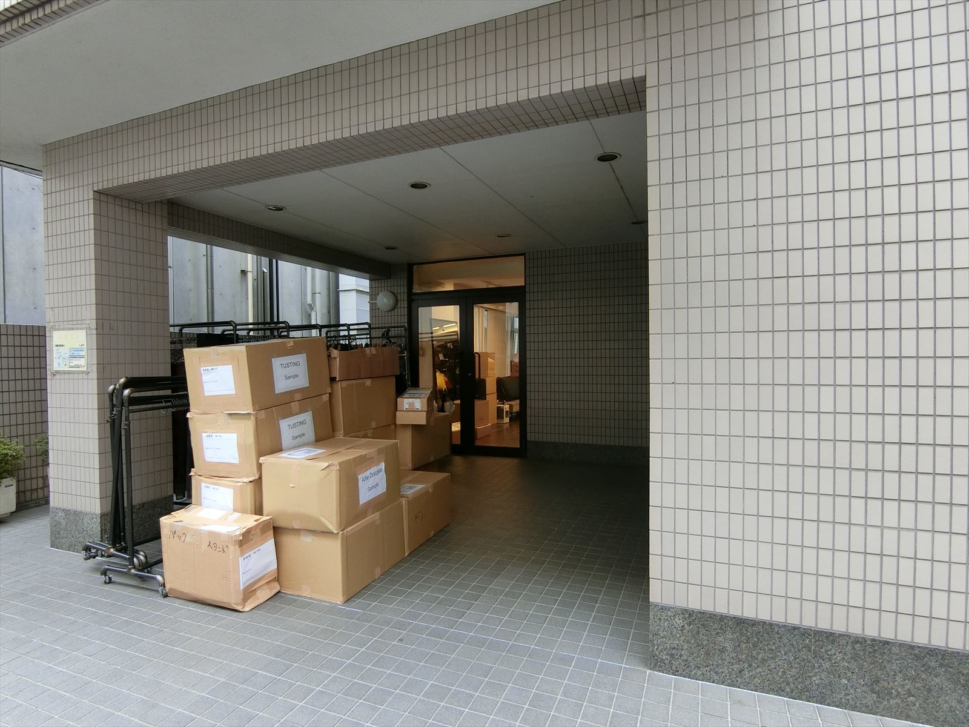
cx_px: 484
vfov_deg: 68.7
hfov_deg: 84.7
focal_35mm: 19
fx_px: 532
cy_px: 364
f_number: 2.7
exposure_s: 1/125
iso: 160
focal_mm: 4.06
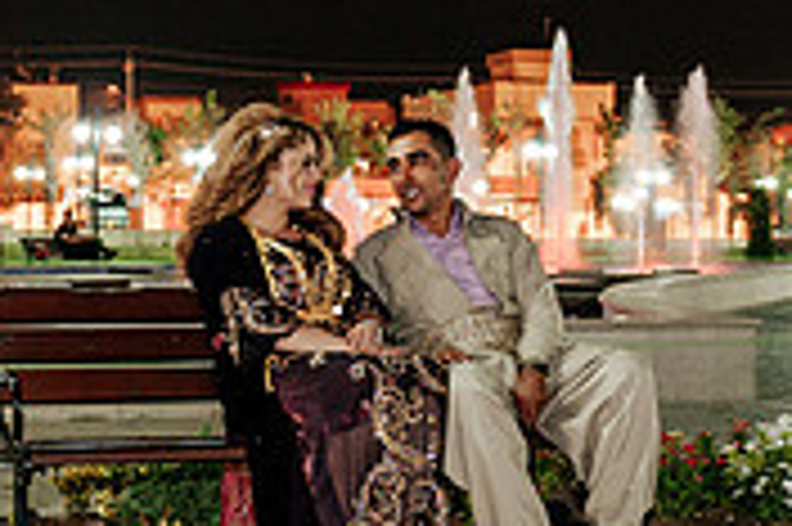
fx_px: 1956
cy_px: 256
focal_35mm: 89
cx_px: 238
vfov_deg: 15.3
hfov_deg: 22.8
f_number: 2.8
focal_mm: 27
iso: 1250
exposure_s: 1/13
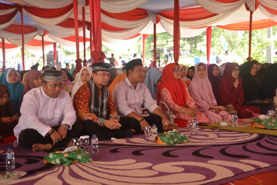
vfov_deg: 23.4
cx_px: 138
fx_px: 447
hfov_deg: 34.5
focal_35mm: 58
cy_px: 92
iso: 400
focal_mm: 58
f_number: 4.5
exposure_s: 1/125
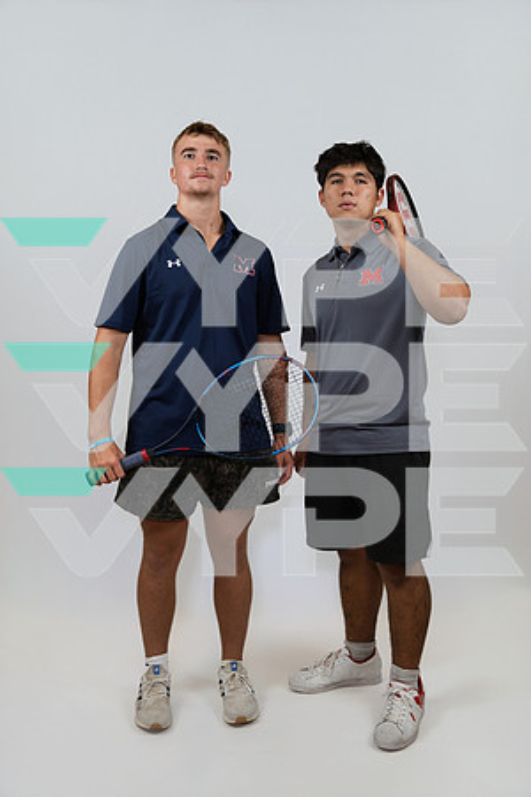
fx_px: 825
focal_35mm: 37
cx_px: 266
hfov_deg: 35.7
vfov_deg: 51.5
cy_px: 398
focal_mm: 37.3
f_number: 4
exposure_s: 1/125
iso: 320
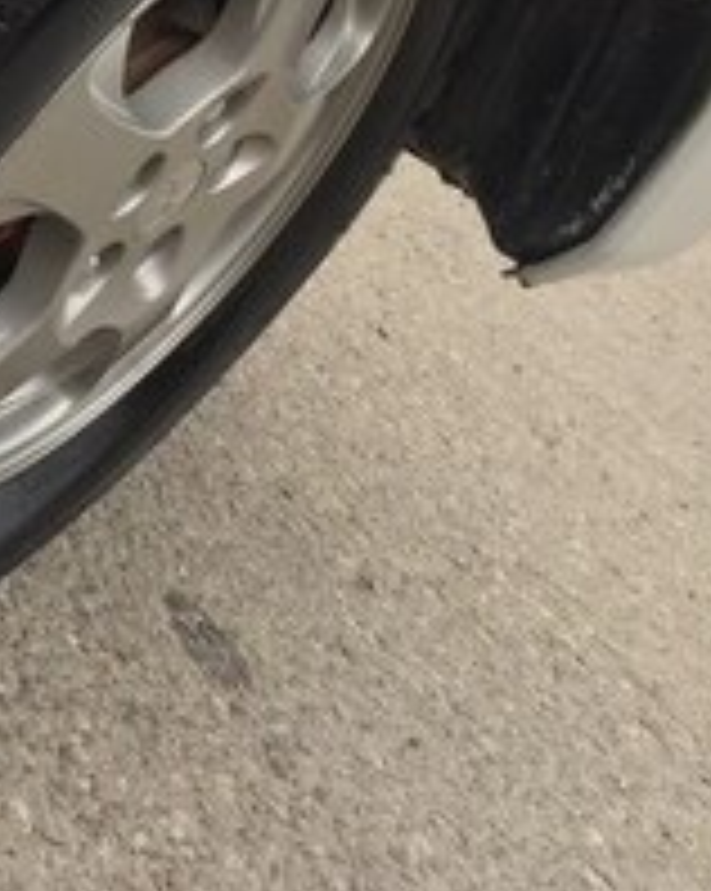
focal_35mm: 71
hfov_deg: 20.9
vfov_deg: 24.5
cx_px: 18
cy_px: -148
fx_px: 1870
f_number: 2.2
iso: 32
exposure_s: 1/408
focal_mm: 4.15
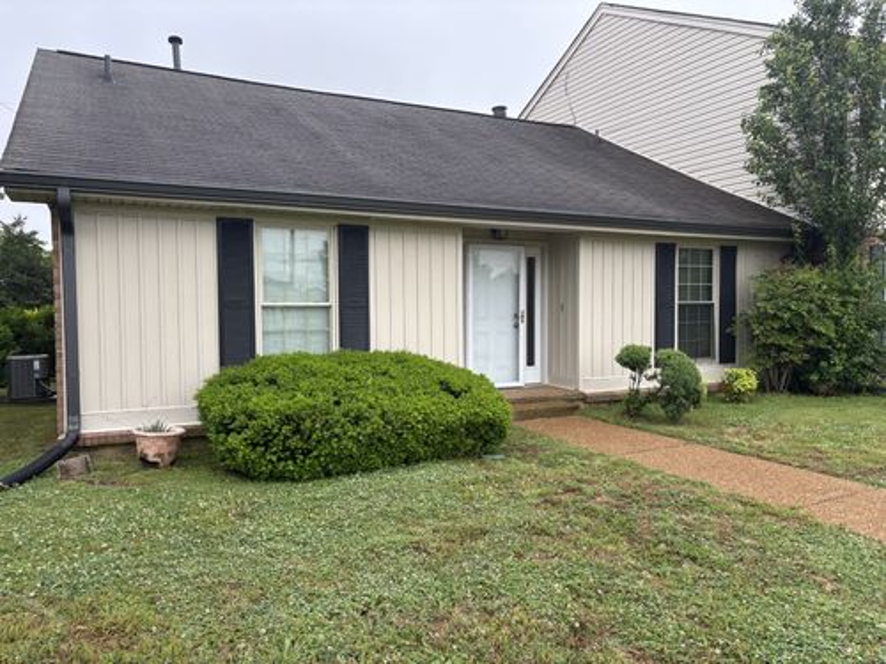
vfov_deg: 53.1
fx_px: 665
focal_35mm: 26
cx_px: 443
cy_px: 332
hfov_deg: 67.3
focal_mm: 5.96
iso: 50
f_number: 1.6
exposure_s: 1/550
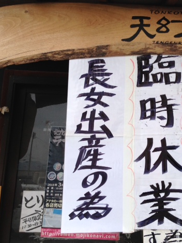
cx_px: 123
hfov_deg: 31.9
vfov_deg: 42.1
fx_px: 315
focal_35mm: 45
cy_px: 123
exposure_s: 1/704
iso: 50
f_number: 2.4
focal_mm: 4.13
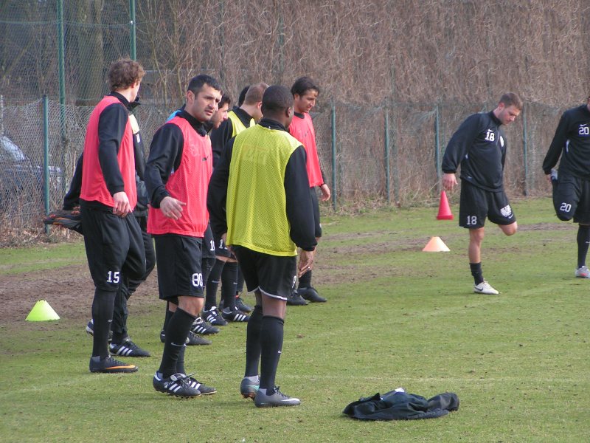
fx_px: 2932
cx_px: 295
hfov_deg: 11.5
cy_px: 222
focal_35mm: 172
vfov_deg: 8.6
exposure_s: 1/200
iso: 50
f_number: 3.5
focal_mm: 26.3
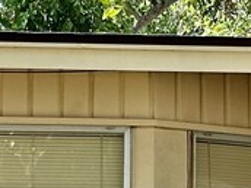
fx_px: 2067
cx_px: 657
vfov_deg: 5.2
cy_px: 251
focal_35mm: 285
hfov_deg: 6.5
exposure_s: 1/850
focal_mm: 6.86
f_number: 1.78
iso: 64
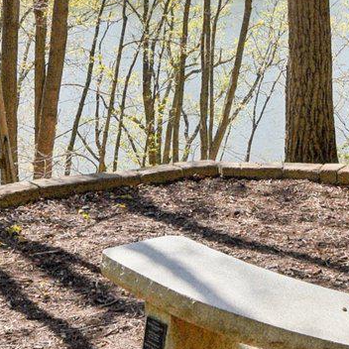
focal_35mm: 79
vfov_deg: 21.2
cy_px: -2
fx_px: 901
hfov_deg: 21.4
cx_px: 314
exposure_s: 1/2500
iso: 400
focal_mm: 16
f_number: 9
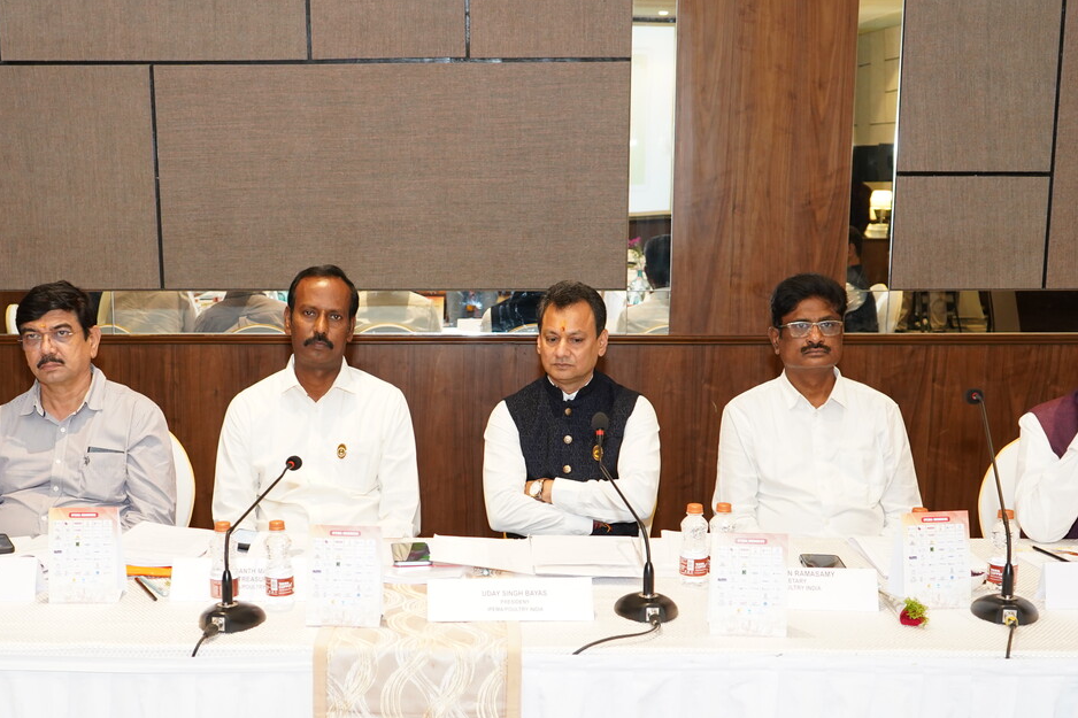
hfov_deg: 41.0
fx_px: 1437
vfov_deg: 27.9
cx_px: 451
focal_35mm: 48
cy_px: 469
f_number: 4
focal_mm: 30
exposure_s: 1/100
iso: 1600
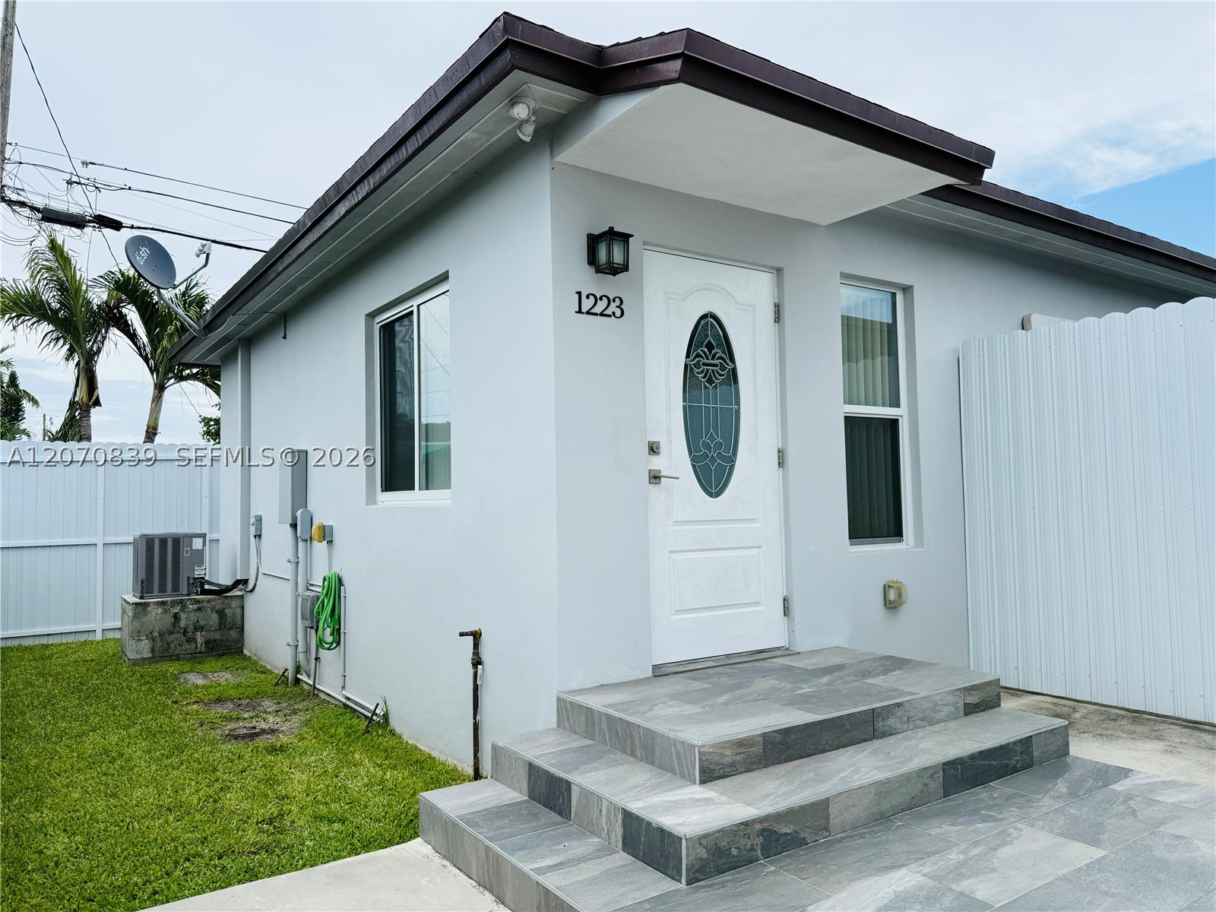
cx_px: 608
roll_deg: +0.8
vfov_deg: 56.8
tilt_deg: +3.6
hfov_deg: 71.6
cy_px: 456
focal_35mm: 24
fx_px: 843
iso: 80
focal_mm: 6.76
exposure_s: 1/1361
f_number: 1.78
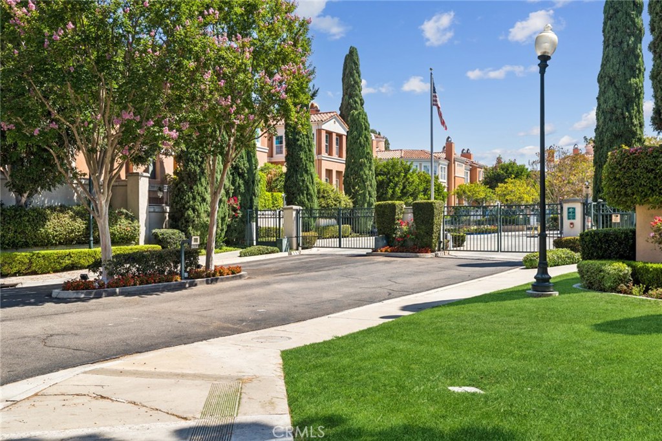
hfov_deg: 54.4
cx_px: 331
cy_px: 220
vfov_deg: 37.8
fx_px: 643
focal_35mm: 35
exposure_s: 1/160
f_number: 9
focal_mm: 35
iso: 100
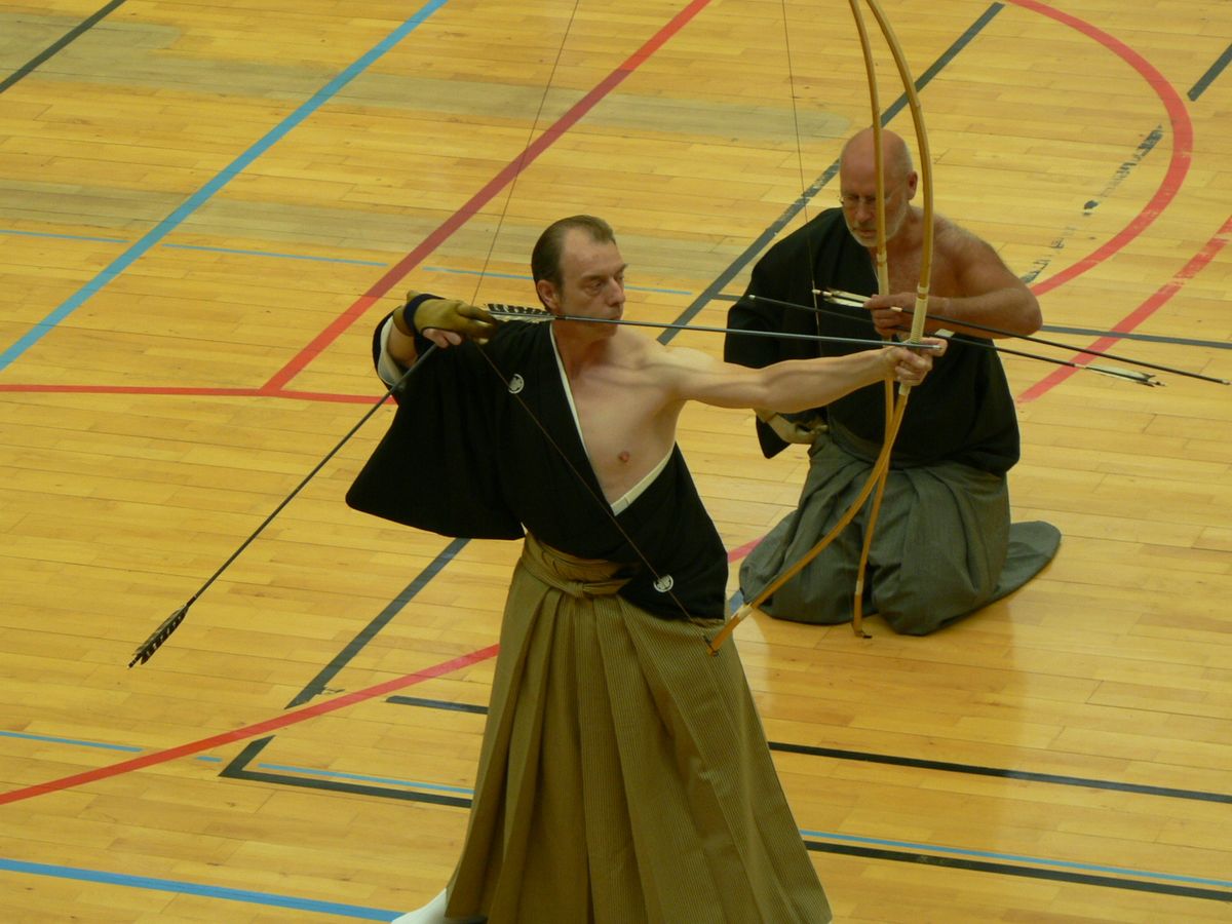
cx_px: 616
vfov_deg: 7.4
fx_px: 7154
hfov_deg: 9.8
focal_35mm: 201
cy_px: 462
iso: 100
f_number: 3.3
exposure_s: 1/25
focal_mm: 33.5
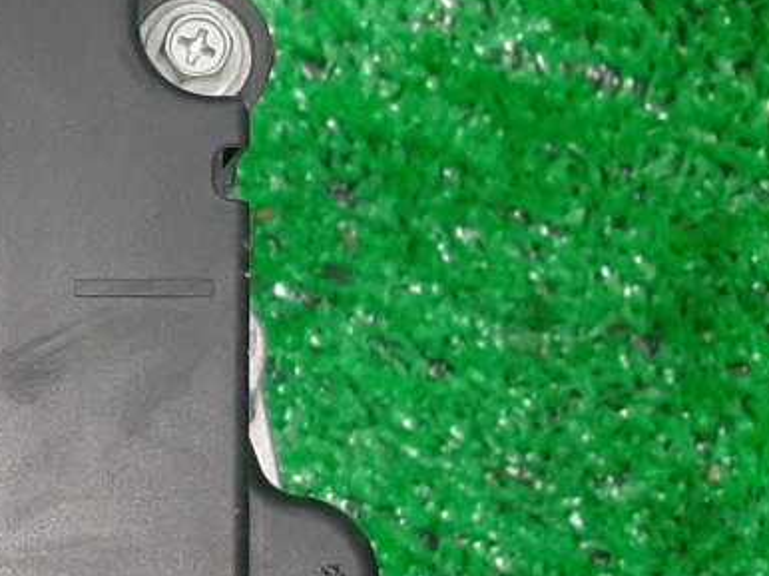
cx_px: -205
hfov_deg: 18.9
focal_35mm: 97
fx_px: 2154
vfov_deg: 15.1
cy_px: 510
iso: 171
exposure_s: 1/50
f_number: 1.7
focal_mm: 3.93
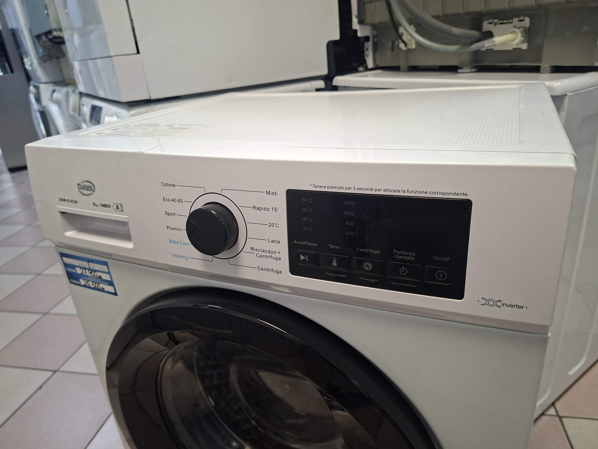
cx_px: 299
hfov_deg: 73.9
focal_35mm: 23
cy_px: 224
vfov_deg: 58.9
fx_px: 397
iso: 250
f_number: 1.8
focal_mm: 5.54
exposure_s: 1/50
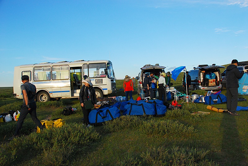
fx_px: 228
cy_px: 83
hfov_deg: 57.2
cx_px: 124
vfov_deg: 40.1
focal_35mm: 33
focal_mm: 22
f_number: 6.3
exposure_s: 1/500
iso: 400
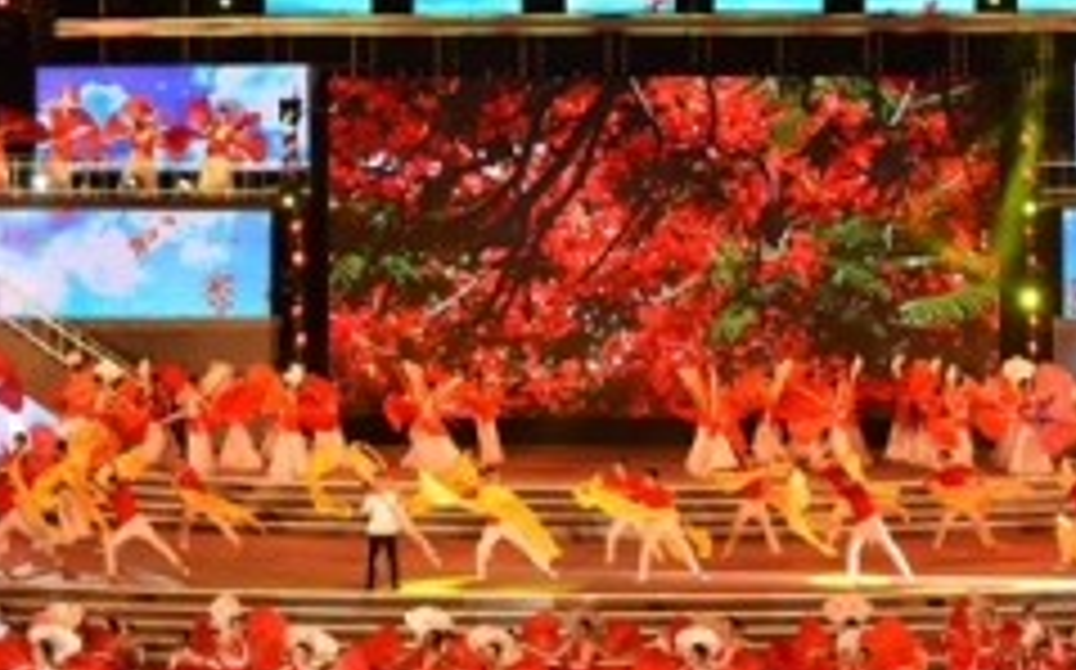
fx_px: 5597
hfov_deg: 11.0
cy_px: -25
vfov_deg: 6.8
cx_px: 819
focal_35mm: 191
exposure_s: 1/500
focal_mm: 70
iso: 1600
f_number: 5.6
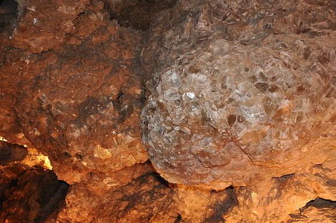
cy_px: 112
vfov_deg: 39.9
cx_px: 168
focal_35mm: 33
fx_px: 308
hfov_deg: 57.3
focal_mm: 22
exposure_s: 1/60
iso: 800
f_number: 3.8
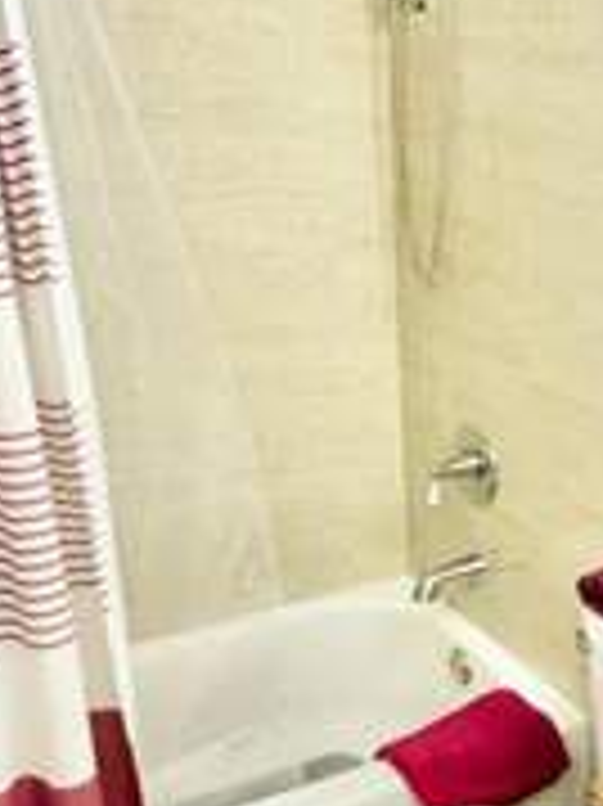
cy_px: 432
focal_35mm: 50
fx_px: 1163
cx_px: 540
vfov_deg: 38.2
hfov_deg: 28.0
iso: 400
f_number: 2.2
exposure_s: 1/60
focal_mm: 2.22
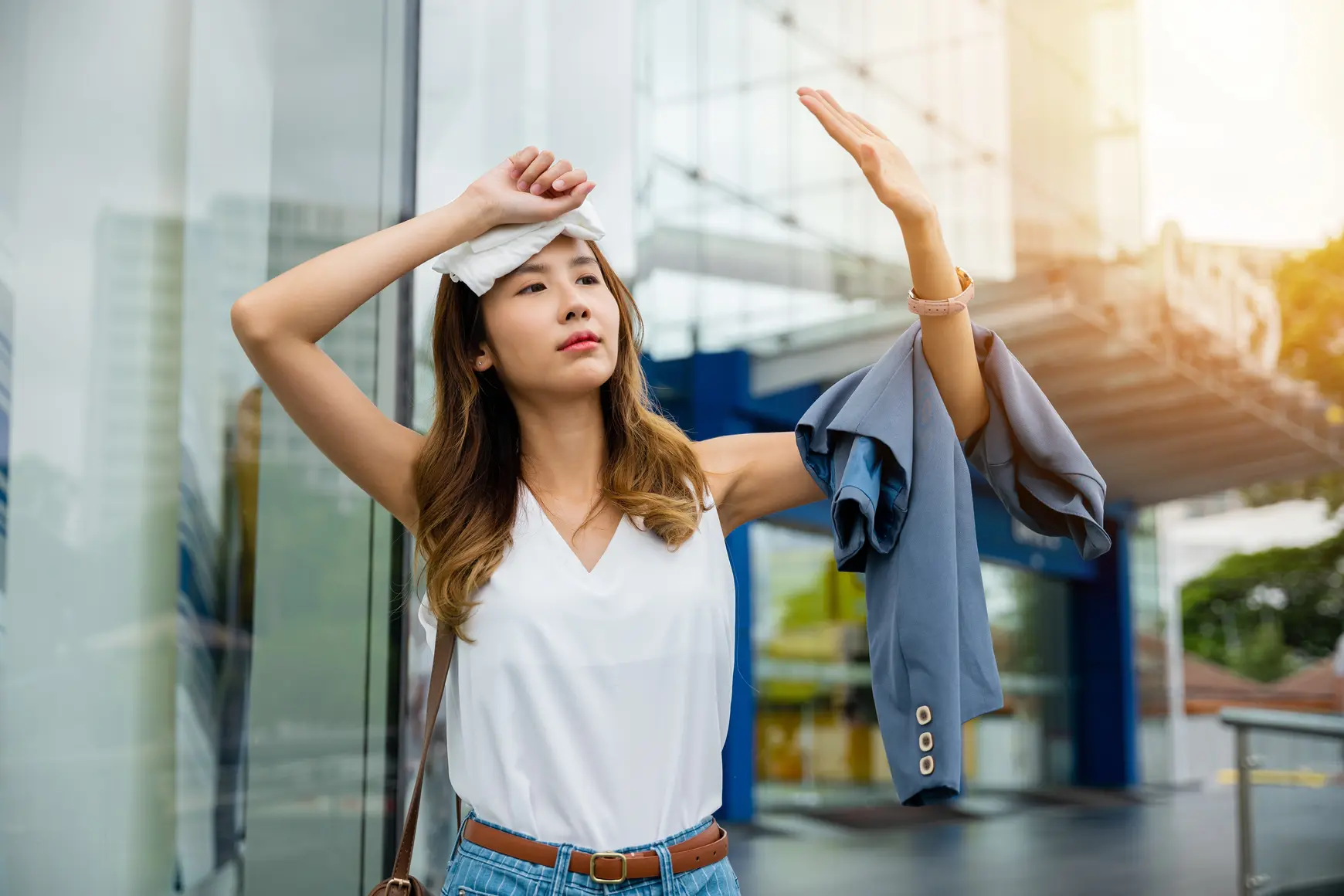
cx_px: 672
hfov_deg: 41.1
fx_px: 1792
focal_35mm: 48
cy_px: 448
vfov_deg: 28.1
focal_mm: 48
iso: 125
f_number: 2.8
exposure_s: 1/640
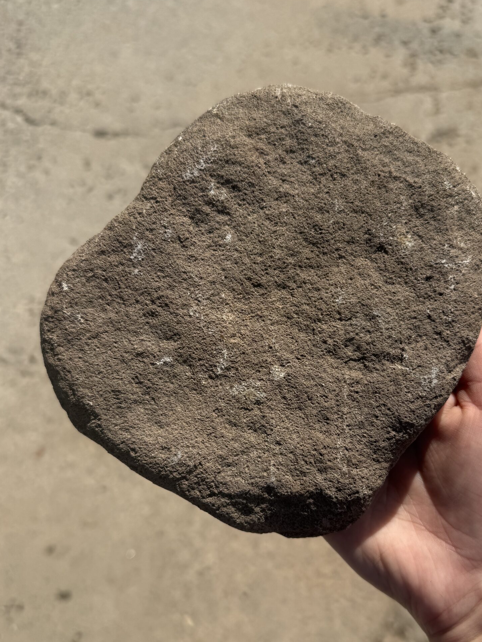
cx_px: 271
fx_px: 594
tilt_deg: -64.7
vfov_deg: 56.6
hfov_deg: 44.1
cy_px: 370
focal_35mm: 32
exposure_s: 1/6173
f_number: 1.78
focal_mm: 6.76
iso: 80
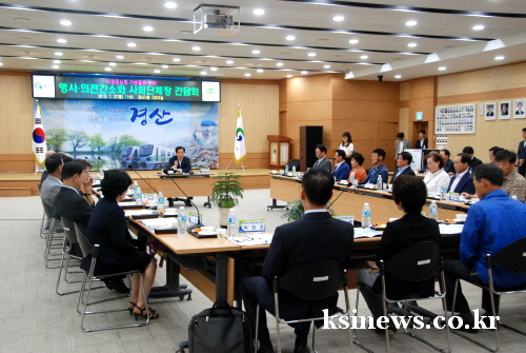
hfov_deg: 49.5
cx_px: 263
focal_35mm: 39
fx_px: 571
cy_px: 176
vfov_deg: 34.3
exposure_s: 1/125
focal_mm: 26
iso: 1250
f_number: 5.6
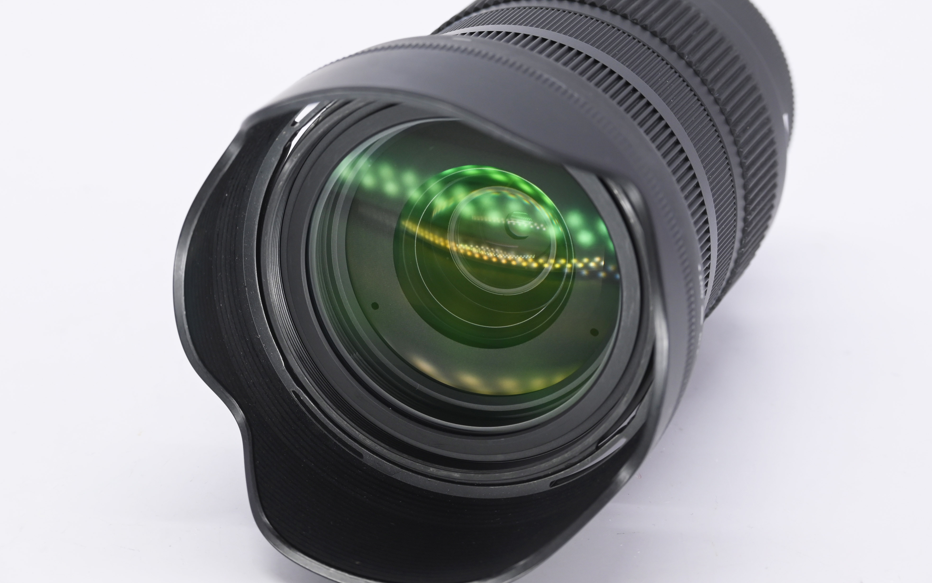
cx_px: 467
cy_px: 279
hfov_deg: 16.1
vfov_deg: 10.1
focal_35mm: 130
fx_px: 3302
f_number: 9
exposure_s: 1/160
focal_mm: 85
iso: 500
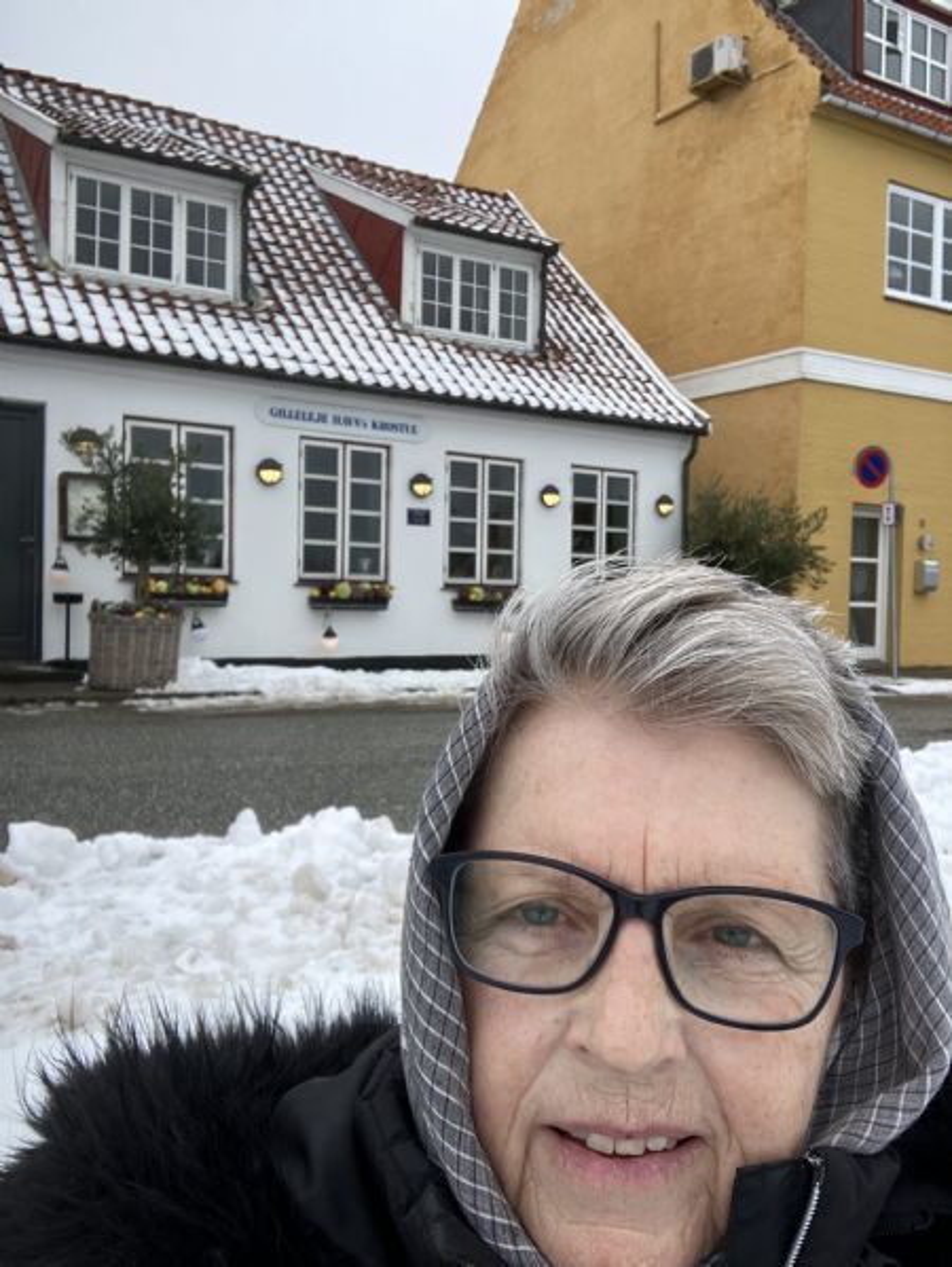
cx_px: 476
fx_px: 1172
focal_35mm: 32
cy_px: 634
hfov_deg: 44.2
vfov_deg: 56.8
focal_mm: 2.87
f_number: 2.2
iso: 20
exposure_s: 1/121
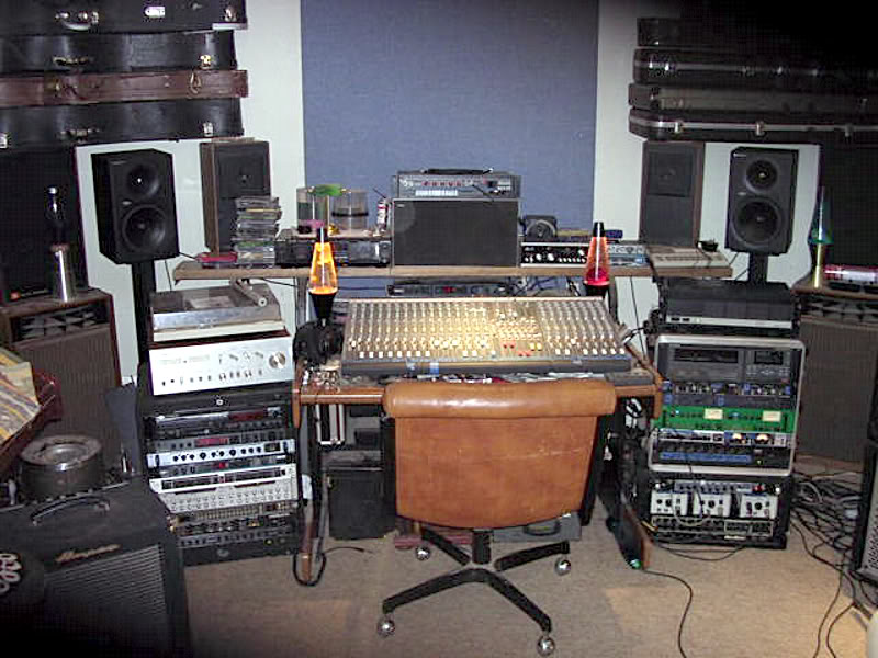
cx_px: 439
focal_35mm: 38
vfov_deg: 37.7
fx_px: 964
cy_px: 329
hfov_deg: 49.0
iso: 260
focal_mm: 5.8
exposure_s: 1/60.1
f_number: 2.8
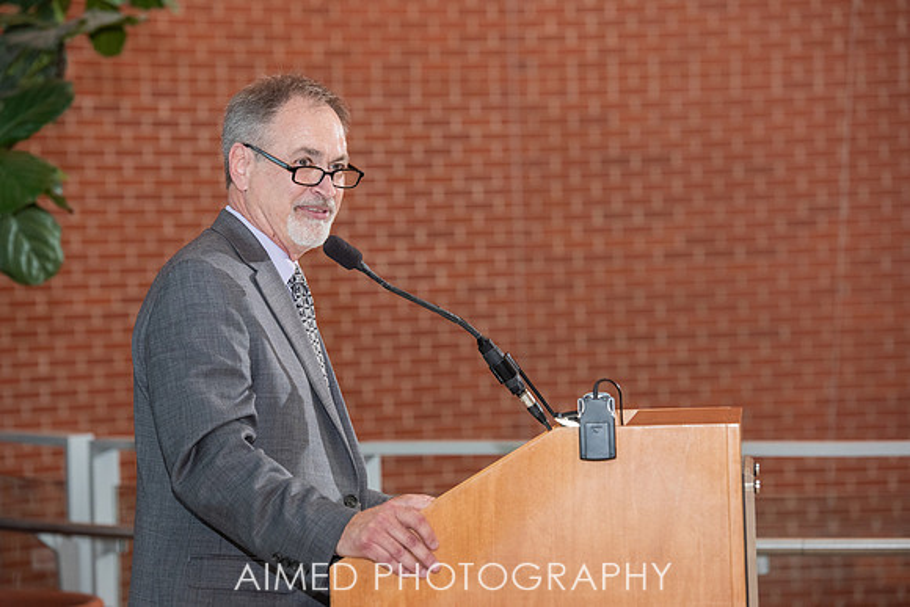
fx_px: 3469
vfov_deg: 10.0
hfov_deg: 14.9
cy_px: 296
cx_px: 436
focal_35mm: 137
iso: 1250
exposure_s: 1/200
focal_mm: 130
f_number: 5
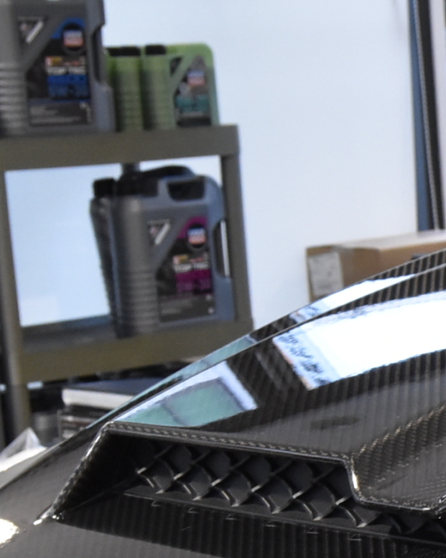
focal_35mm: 128
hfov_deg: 11.1
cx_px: 838
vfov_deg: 14.7
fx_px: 2110
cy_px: 592
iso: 1800
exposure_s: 1/40
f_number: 8
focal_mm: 23
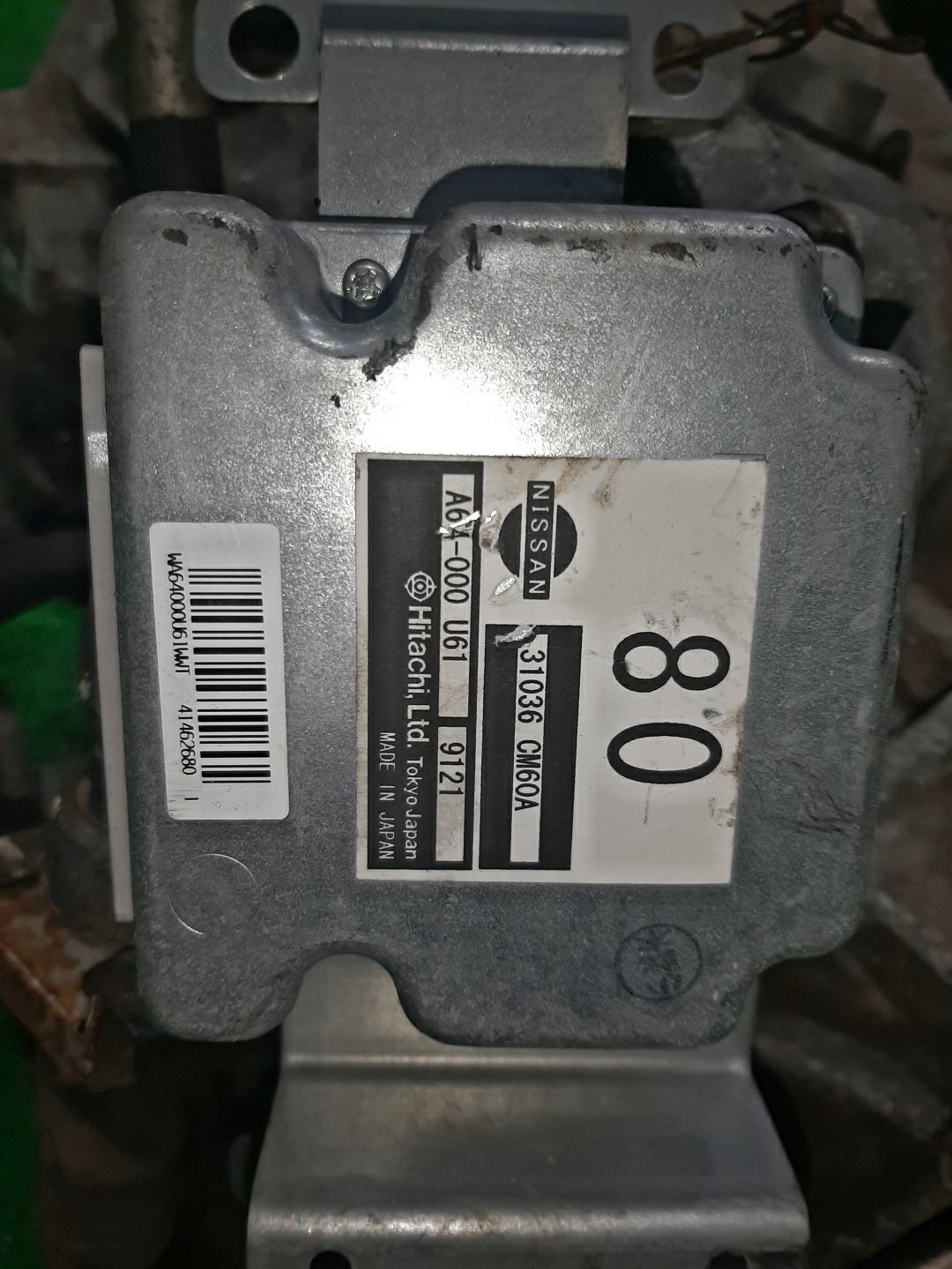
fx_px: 953
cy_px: 634
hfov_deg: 53.1
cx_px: 476
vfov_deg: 67.3
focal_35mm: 26
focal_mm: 3.93
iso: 40
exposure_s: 1/183
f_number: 1.7
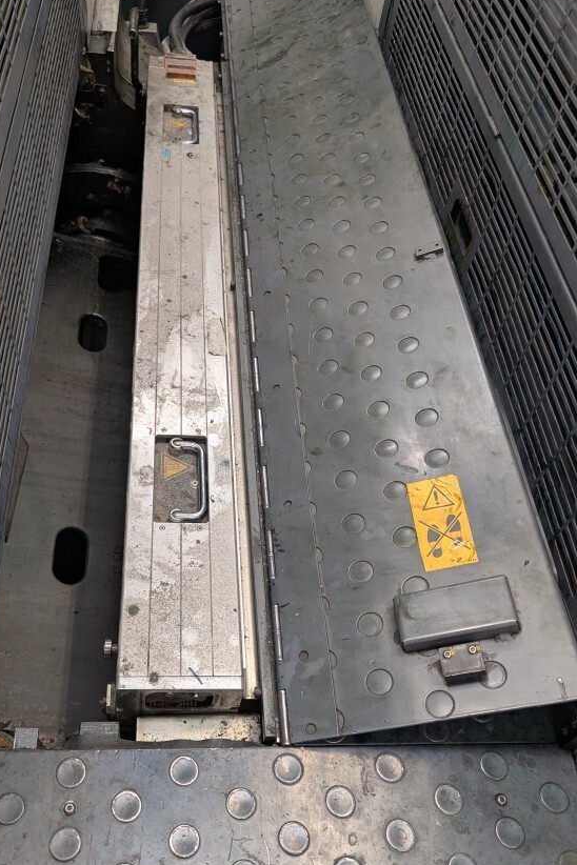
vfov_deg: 60.3
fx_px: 745
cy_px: 454
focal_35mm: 31
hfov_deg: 42.1
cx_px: 224
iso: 19
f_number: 1.68
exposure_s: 1/25.1
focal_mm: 6.9
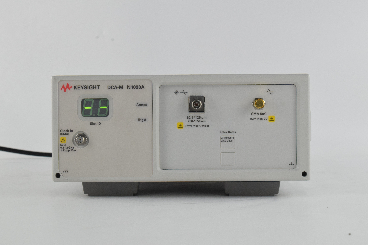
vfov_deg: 16.6
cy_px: 122
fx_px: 843
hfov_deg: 24.6
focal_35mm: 82
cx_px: 184
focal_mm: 55
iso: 1600
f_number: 18
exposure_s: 1/60
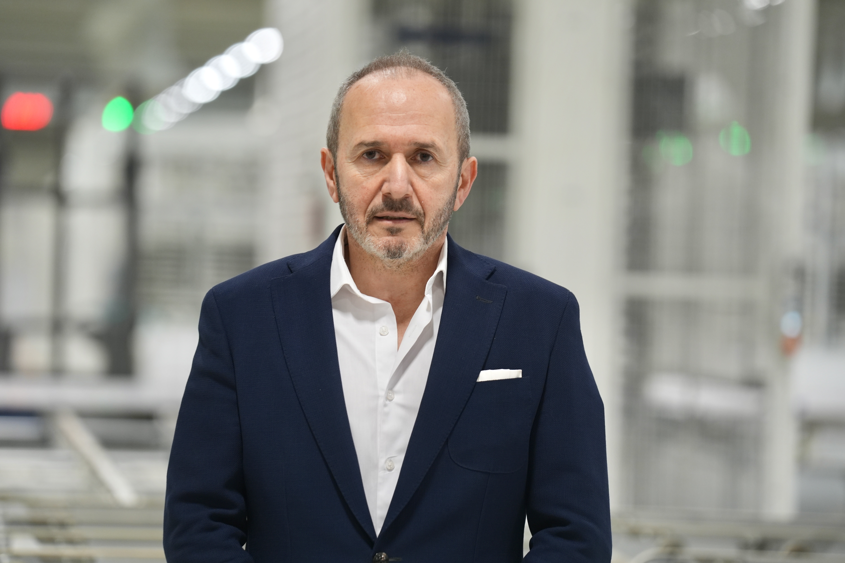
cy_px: 282
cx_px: 422
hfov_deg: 12.0
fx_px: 4013
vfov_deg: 8.0
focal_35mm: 171
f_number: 3.5
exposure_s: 1/100
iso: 800
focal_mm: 171
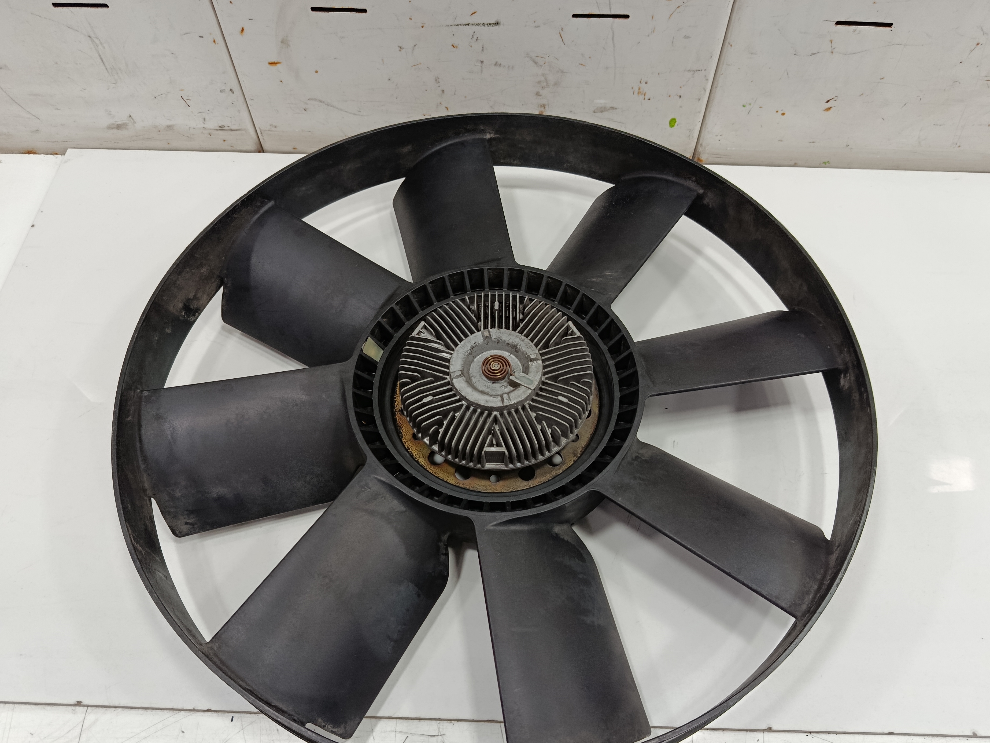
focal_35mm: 26
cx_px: 515
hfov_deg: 67.3
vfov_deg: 53.0
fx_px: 744
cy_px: 396
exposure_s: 1/50
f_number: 1.7
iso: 583
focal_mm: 5.24
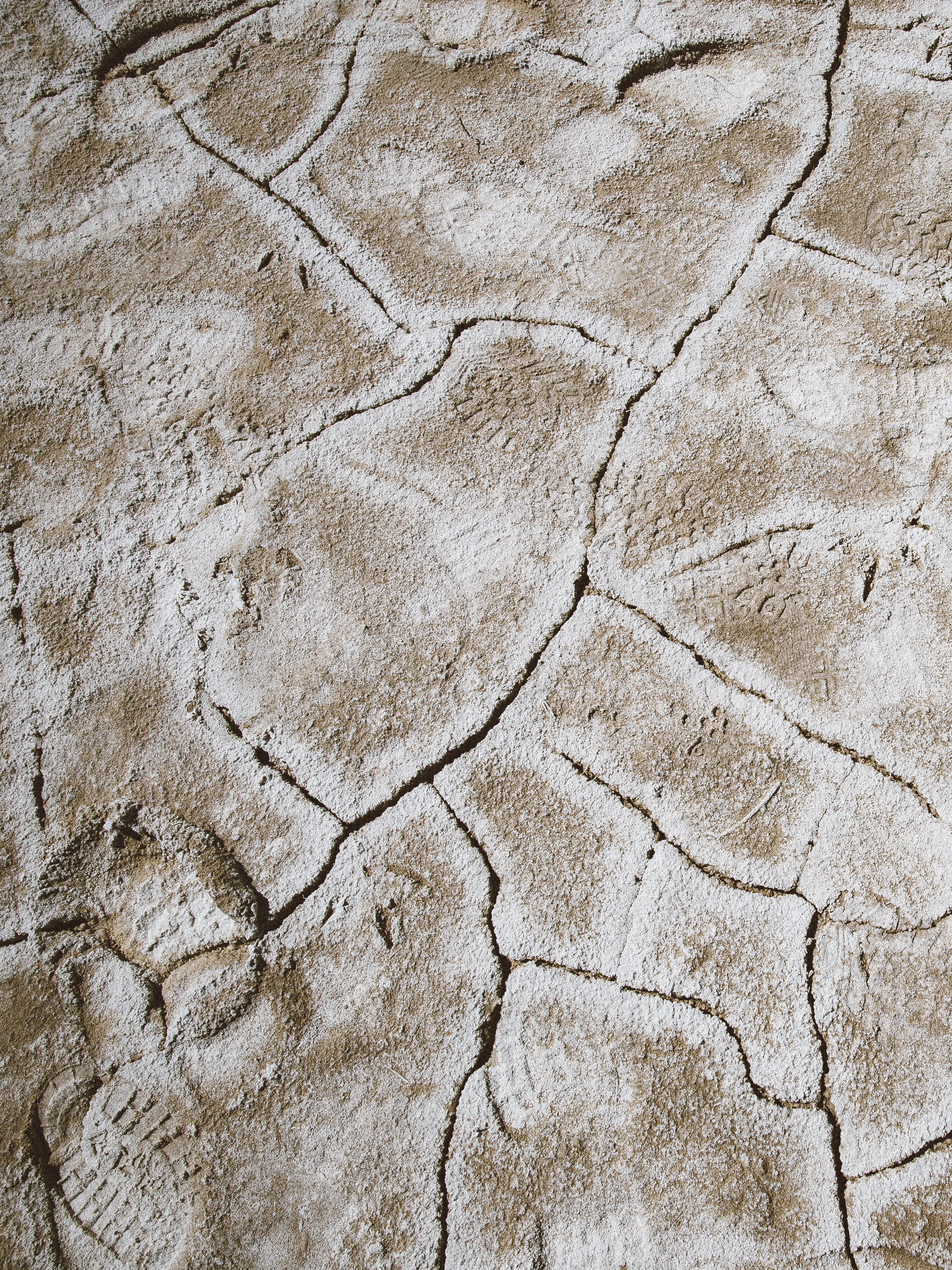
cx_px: 822
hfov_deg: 44.7
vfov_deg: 61.7
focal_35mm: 29
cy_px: 638
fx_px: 1063
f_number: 11
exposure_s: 1/500
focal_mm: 20
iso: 160
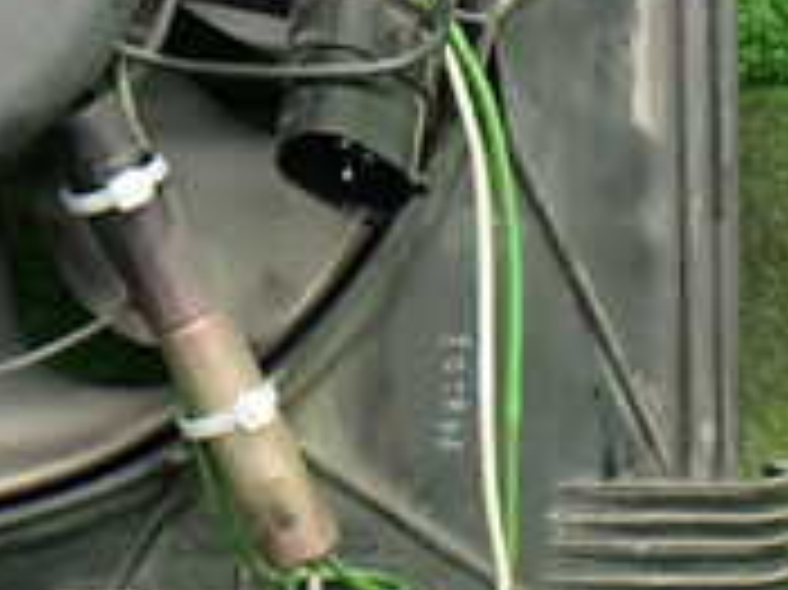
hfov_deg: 18.6
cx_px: 0
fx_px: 2343
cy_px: 14
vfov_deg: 14.1
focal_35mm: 103
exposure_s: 1/100
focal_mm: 5.4
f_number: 2.3
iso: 800
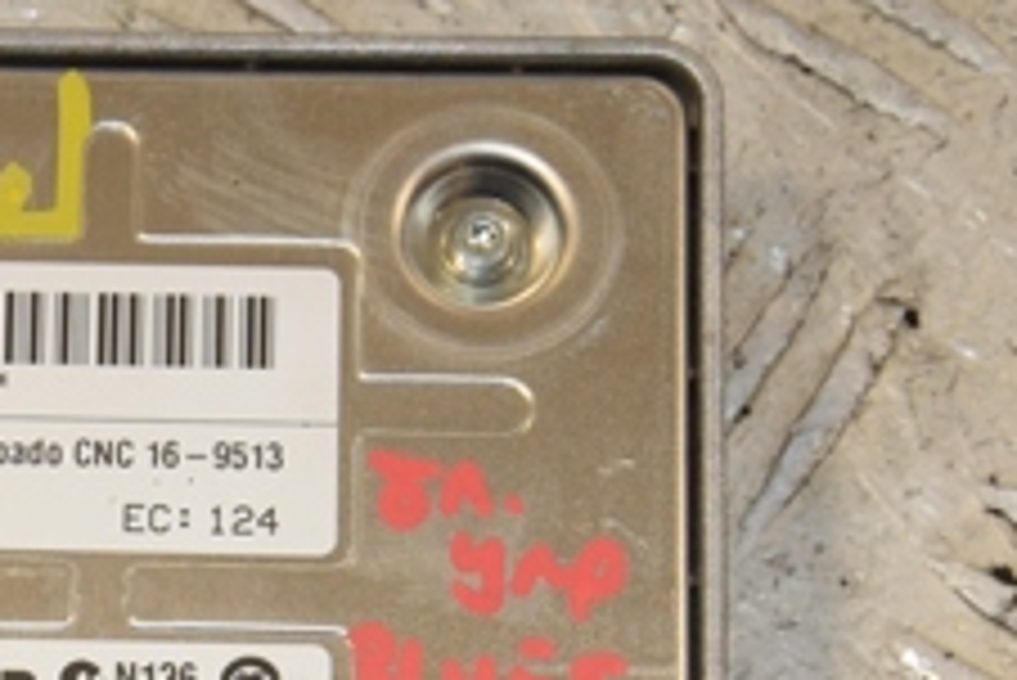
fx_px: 5993
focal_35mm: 212
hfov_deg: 9.5
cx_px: -261
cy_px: 887
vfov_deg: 6.4
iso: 800
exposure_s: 1/200
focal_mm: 50
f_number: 11
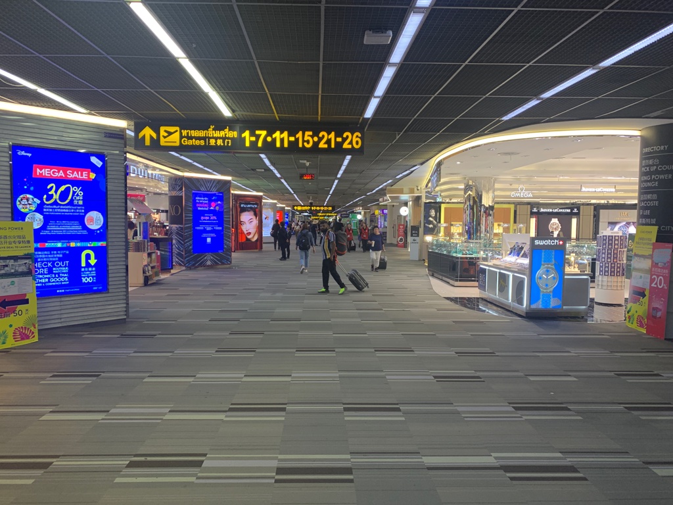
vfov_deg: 53.1
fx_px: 505
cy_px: 252
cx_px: 336
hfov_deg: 67.3
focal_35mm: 26
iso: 80
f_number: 1.8
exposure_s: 1/50
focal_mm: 4.25
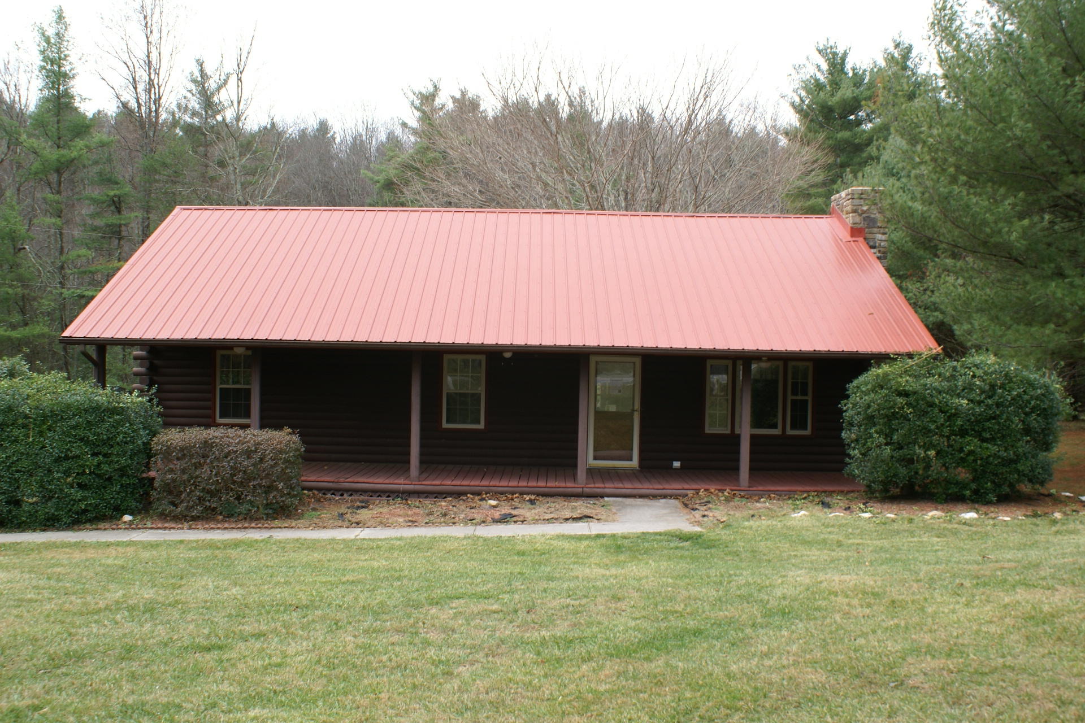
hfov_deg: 57.2
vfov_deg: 40.0
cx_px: 542
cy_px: 362
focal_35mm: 33
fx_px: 995
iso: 100
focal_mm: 22
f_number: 7.1
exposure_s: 1/60
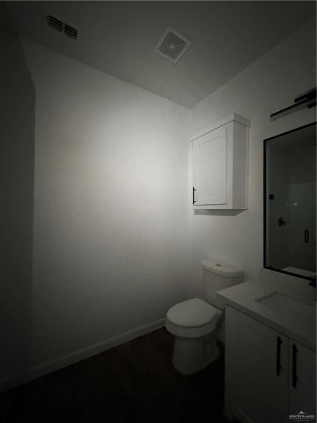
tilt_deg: +0.0
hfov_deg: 85.7
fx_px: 171
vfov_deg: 102.1
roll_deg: -1.1
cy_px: 212
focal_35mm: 14
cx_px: 158
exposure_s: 1/41
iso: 1250
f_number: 2.2
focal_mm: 2.22
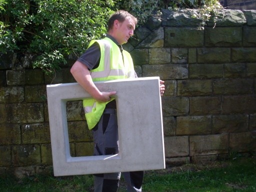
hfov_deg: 38.9
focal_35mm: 49
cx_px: 128
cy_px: 96
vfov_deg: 29.7
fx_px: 362
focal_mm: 8.1
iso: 80
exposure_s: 1/90
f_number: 8.7
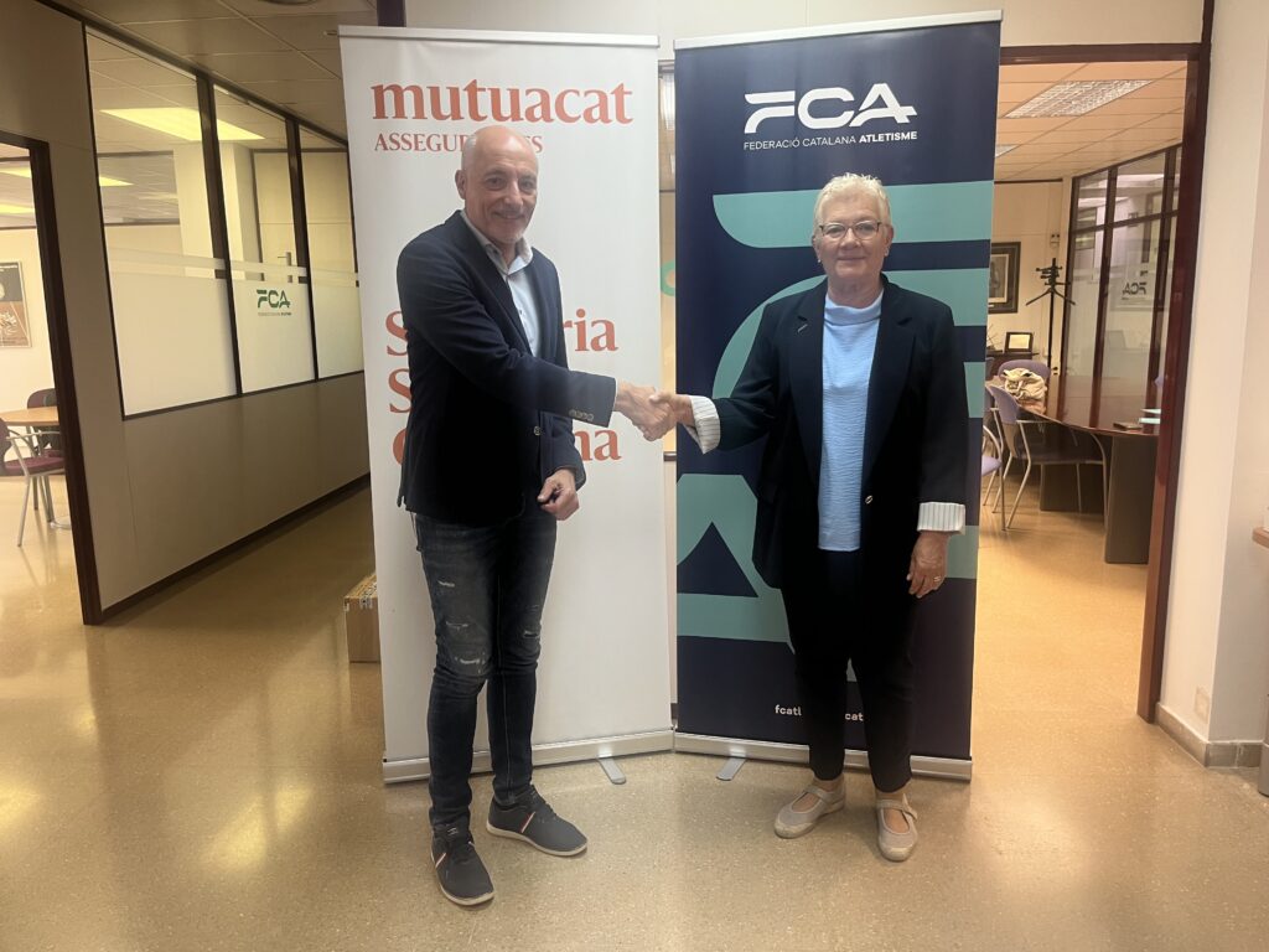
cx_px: 634
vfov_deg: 53.1
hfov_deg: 67.3
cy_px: 476
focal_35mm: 26
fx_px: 953
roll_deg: +0.9
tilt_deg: -9.9
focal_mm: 5.1
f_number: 1.6
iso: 100
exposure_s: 1/50
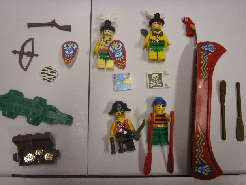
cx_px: 124
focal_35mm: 38
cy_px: 93
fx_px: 270
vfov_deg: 37.7
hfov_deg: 49.0
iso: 160
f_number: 3.5
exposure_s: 1/40
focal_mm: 7.7
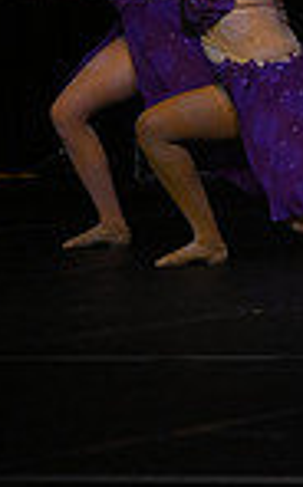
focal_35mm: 364
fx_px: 4828
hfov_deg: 3.5
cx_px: 929
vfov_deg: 5.8
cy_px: 12
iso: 6400
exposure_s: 1/1000
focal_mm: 91
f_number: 4
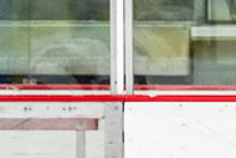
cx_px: -188
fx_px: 6600
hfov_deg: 2.0
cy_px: 255
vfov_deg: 1.4
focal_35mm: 1006
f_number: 2.8
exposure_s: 1/640
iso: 3200
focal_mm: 170
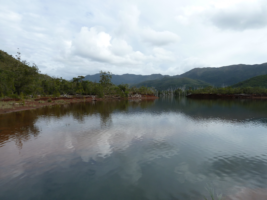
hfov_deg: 69.4
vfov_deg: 54.9
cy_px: 100
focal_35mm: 25
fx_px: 193
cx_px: 134
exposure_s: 1/400
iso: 80
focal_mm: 4.1
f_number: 4
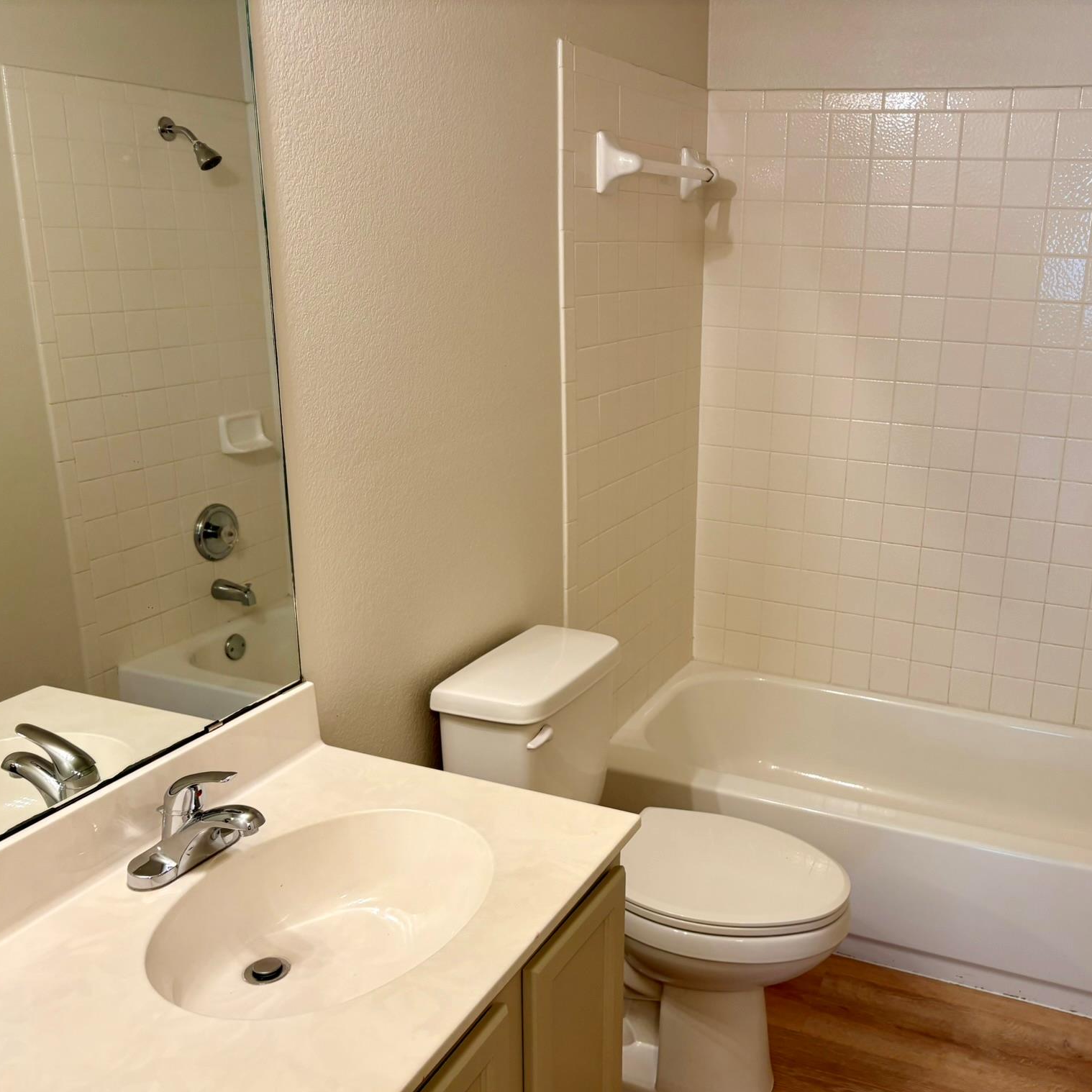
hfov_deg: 51.9
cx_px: 693
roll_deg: -1.1
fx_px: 1106
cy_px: 552
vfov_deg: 52.5
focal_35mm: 31
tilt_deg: -15.6
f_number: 1.6
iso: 80
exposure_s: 1/60
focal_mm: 5.96
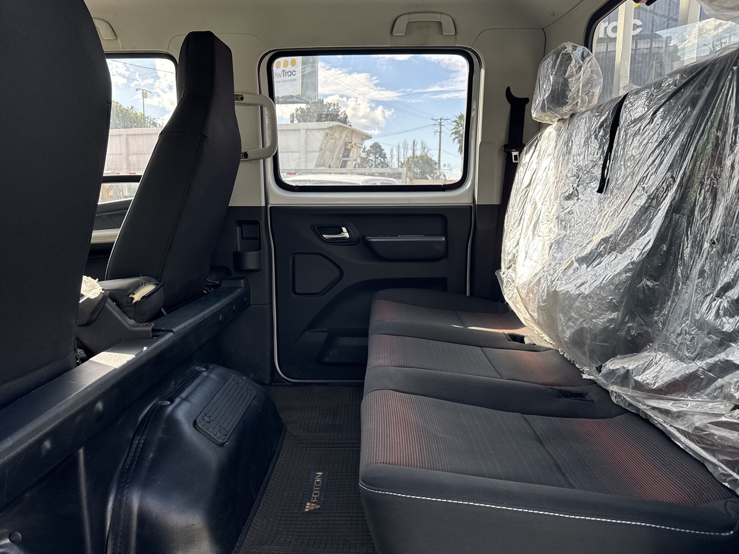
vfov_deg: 54.9
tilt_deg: -6.6
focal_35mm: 25
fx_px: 534
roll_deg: -1.3
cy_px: 271
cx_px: 362
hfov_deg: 69.4
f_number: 1.78
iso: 80
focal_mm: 6.76
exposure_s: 1/609
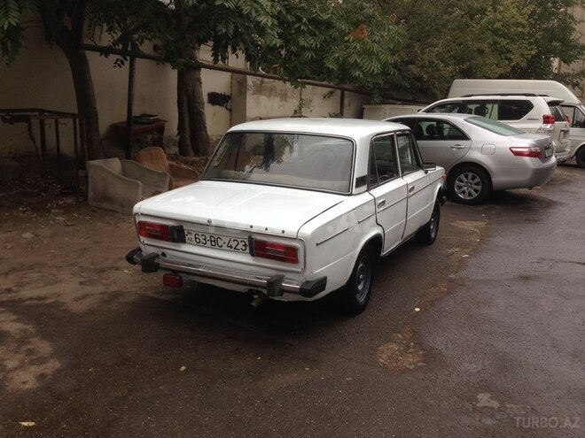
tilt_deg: -9.6
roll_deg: -3.5
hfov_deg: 55.4
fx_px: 558
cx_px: 292
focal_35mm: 33
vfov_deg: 42.9
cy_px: 219
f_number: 2.4
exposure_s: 1/193
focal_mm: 4.12
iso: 50
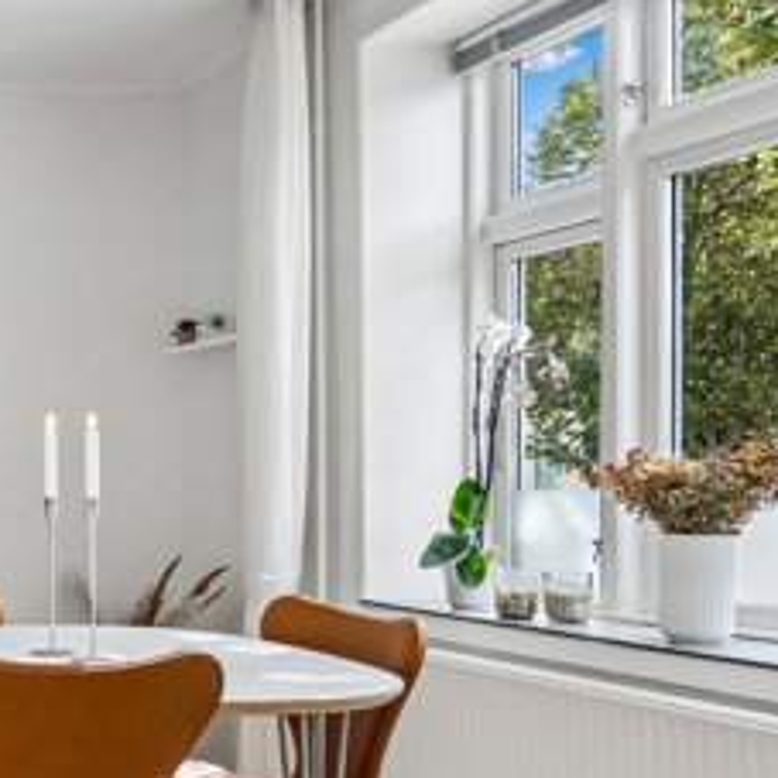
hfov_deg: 26.4
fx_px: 1221
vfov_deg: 35.1
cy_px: 499
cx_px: -367
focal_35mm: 48
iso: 400
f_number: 4.5
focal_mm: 16
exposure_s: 1/40
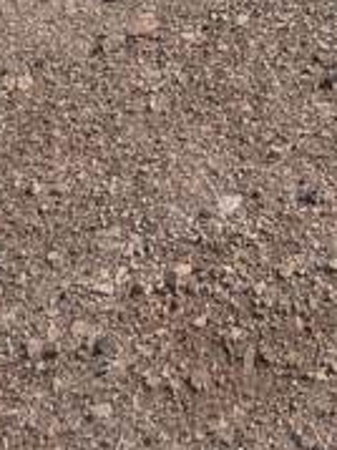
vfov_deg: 16.2
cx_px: 350
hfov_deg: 16.7
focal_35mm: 86
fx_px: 1118
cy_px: -508
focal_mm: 2.35
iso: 50
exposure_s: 1/3571
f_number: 2.2
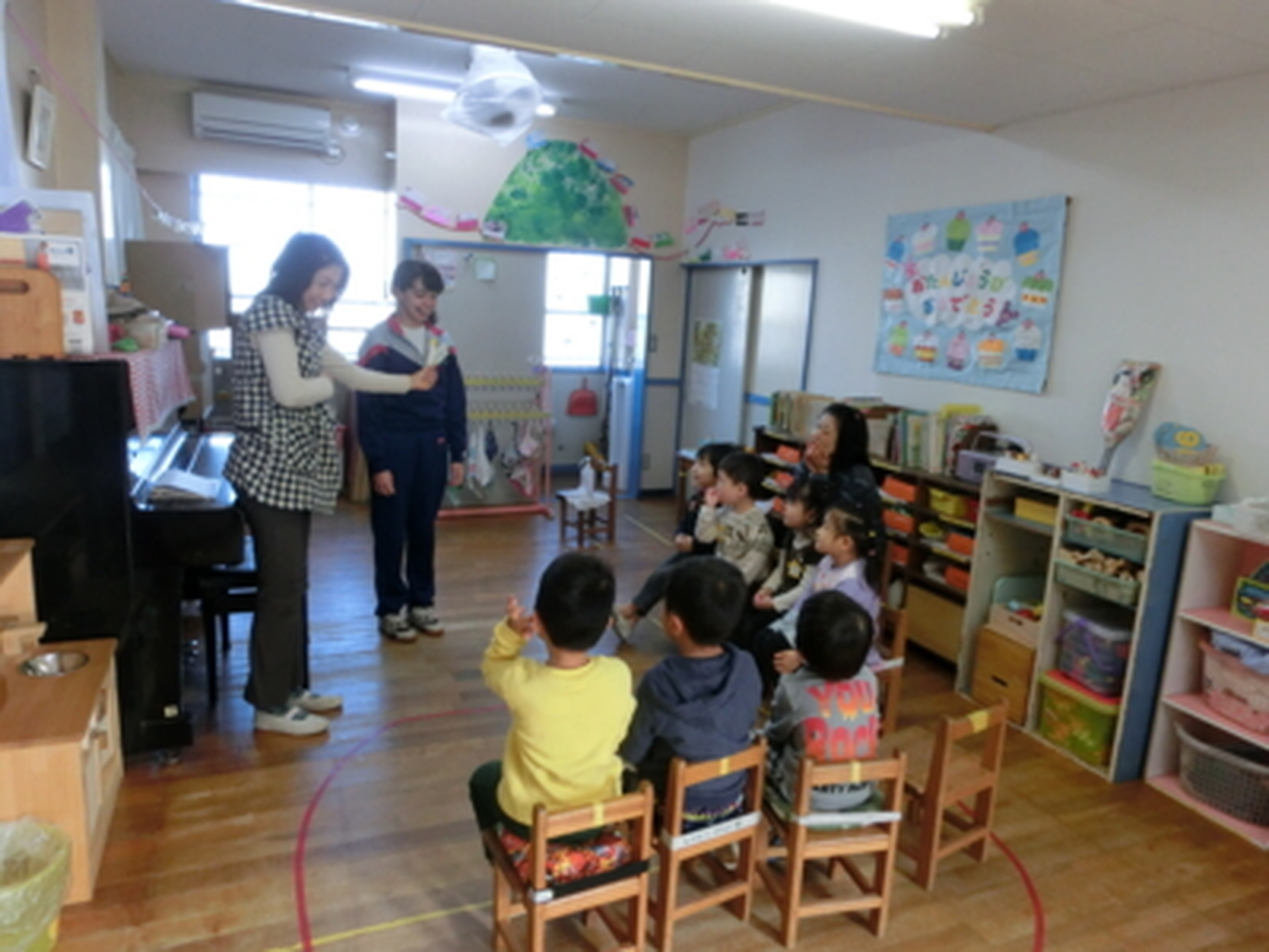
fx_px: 880
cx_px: 634
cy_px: 476
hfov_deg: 71.6
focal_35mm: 24
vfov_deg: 56.8
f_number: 3
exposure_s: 1/125
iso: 250
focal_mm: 4.24
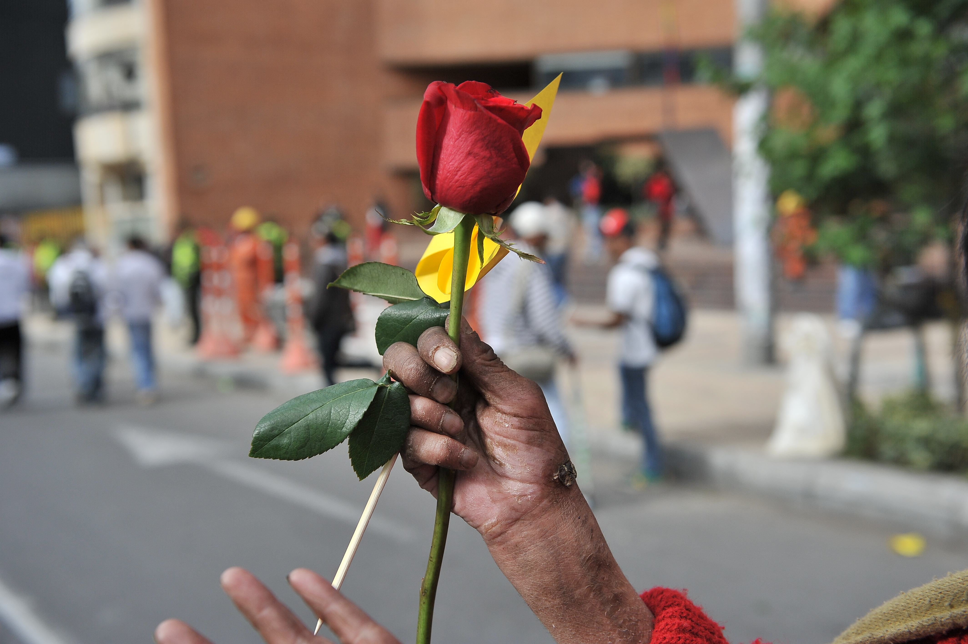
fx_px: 1182
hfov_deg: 44.5
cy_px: 322
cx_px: 484
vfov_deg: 30.5
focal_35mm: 44
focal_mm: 44
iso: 640
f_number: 4.5
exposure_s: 1/2000
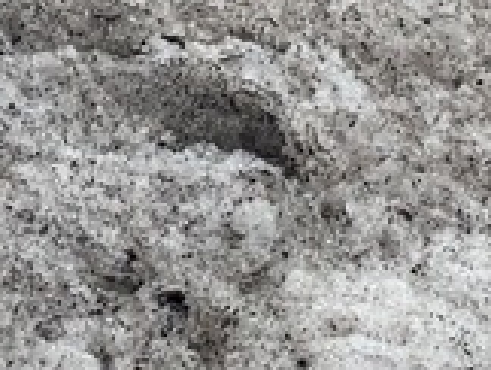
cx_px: 712
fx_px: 2458
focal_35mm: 173
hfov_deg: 11.0
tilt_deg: +0.9
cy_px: -585
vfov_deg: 7.8
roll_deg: -1.3
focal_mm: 4.25
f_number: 1.8
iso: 25
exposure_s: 1/2075
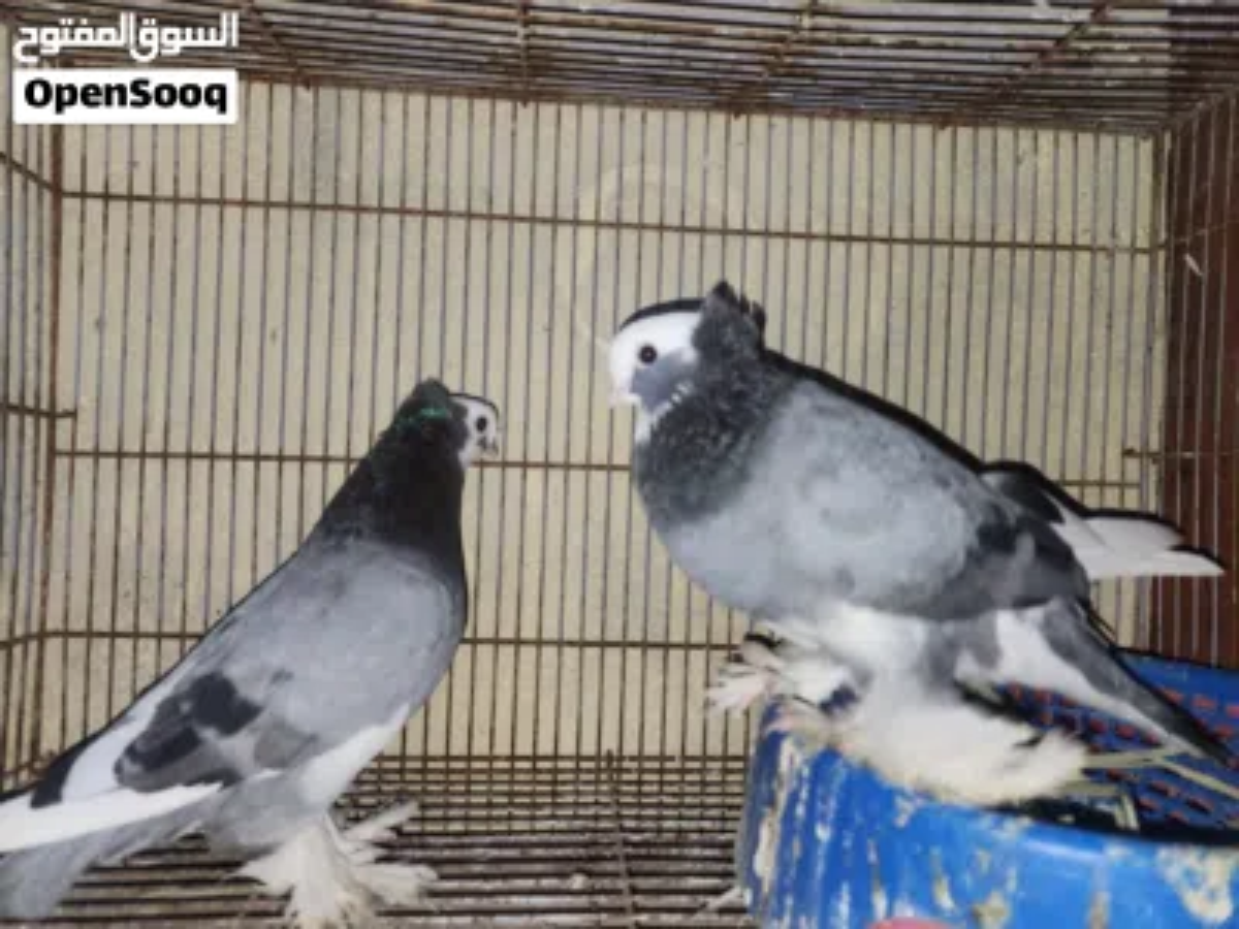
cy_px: 464
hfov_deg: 73.9
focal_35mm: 23
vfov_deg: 58.9
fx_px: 823
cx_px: 620
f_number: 1.8
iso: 32
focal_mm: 6.4
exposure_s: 1/50
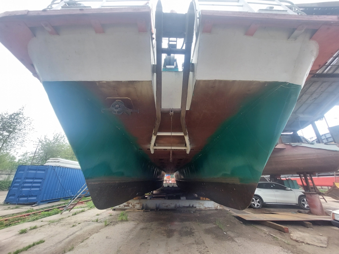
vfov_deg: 89.9
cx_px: 170
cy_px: 127
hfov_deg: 106.2
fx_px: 127
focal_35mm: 13
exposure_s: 1/201
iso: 50
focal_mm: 1.74
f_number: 2.2
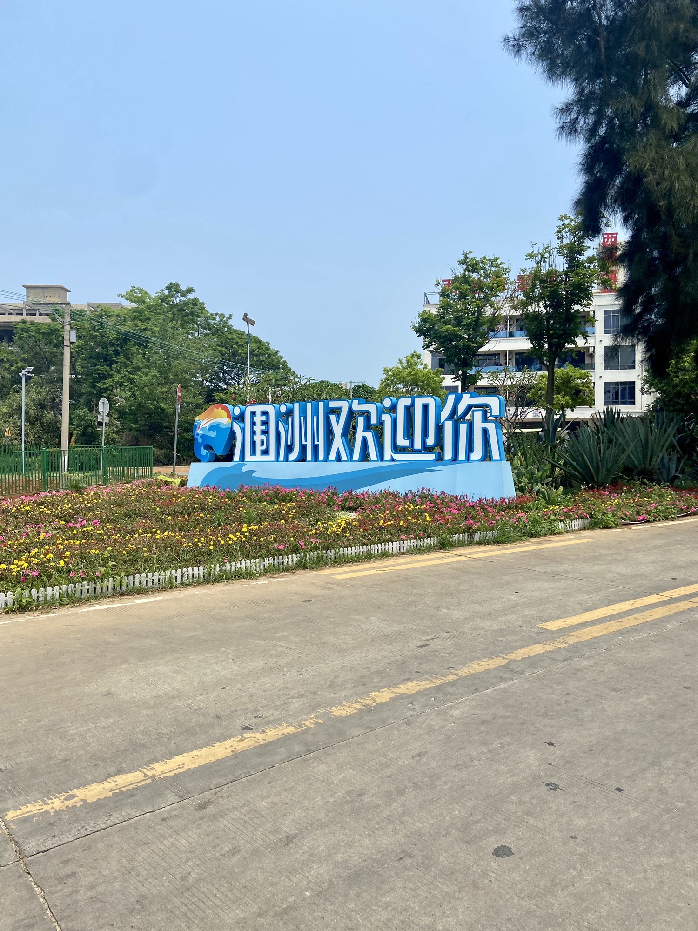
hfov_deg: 53.1
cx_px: 349
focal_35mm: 26
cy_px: 466
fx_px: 699
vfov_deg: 67.3
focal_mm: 4.25
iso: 32
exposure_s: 1/3497
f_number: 1.8
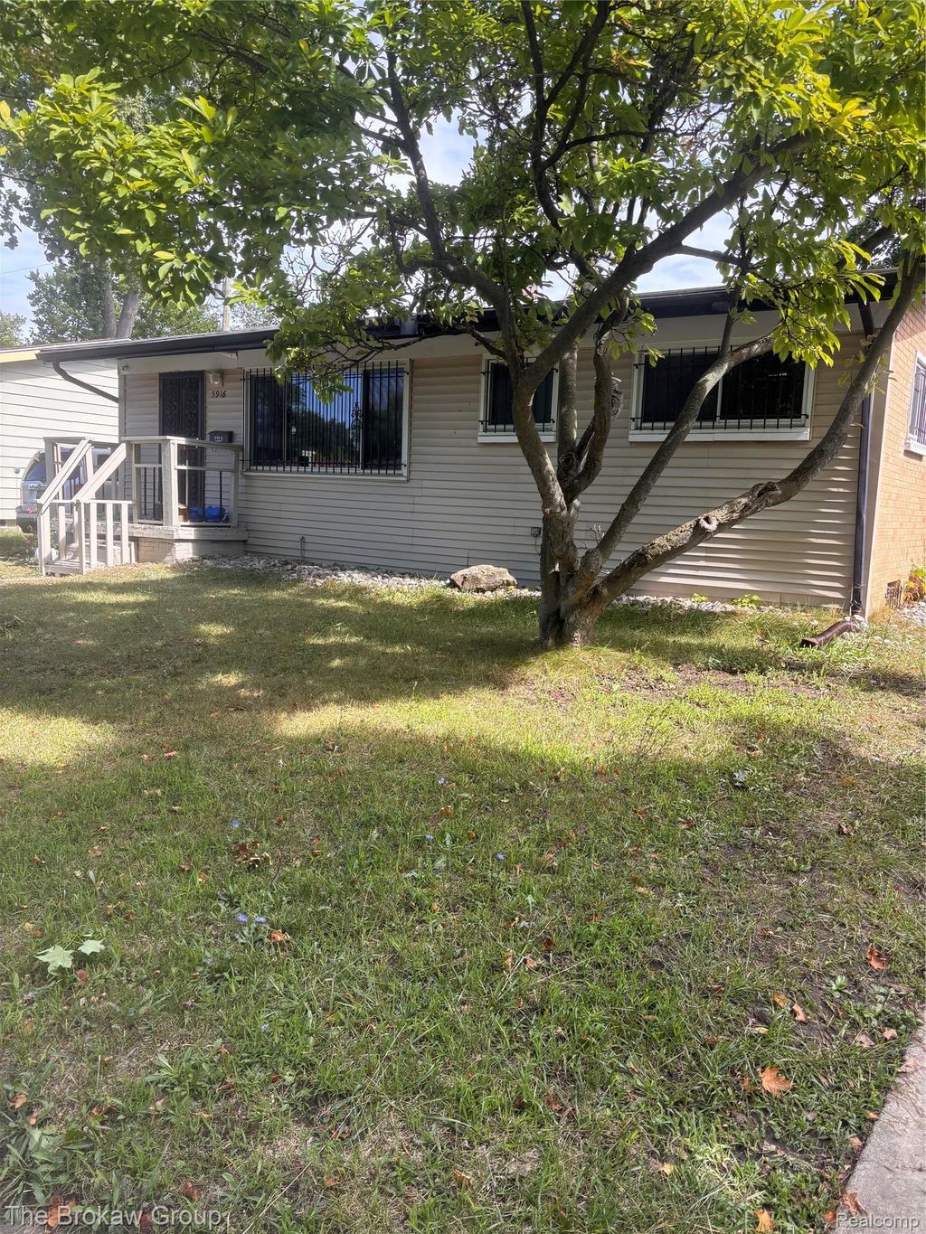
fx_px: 927
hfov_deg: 53.1
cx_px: 463
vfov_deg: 67.3
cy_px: 617
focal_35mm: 26
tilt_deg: -7.9
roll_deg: -4.1
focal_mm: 5.96
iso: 50
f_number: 1.6
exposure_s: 1/587
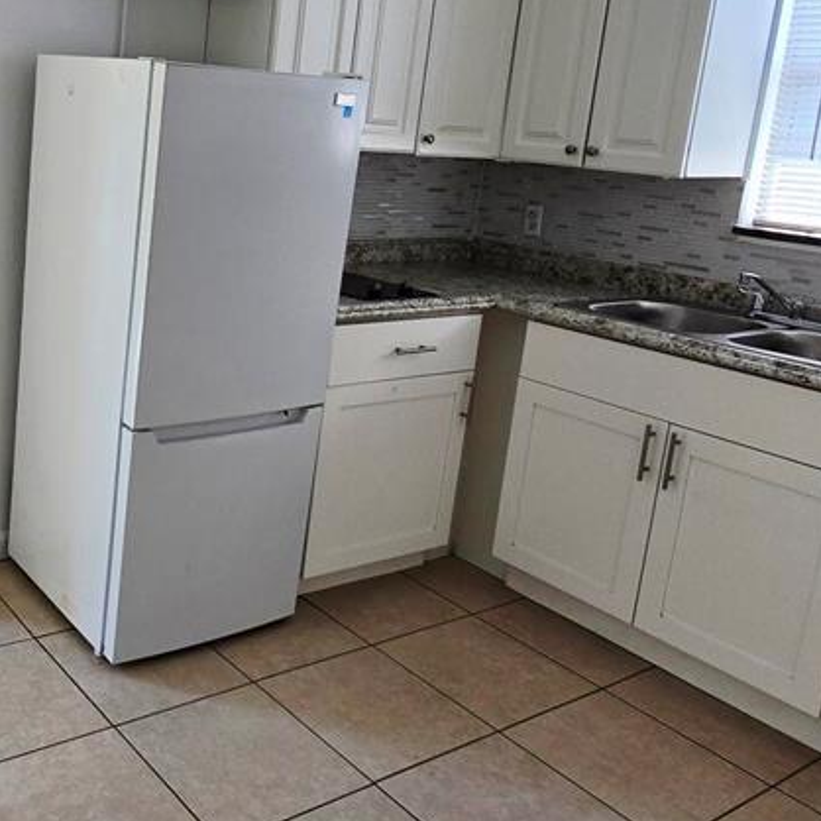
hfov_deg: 46.2
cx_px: 126
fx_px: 885
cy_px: 324
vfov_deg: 49.4
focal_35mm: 33
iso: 64
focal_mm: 2.2
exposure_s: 1/120
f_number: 2.2
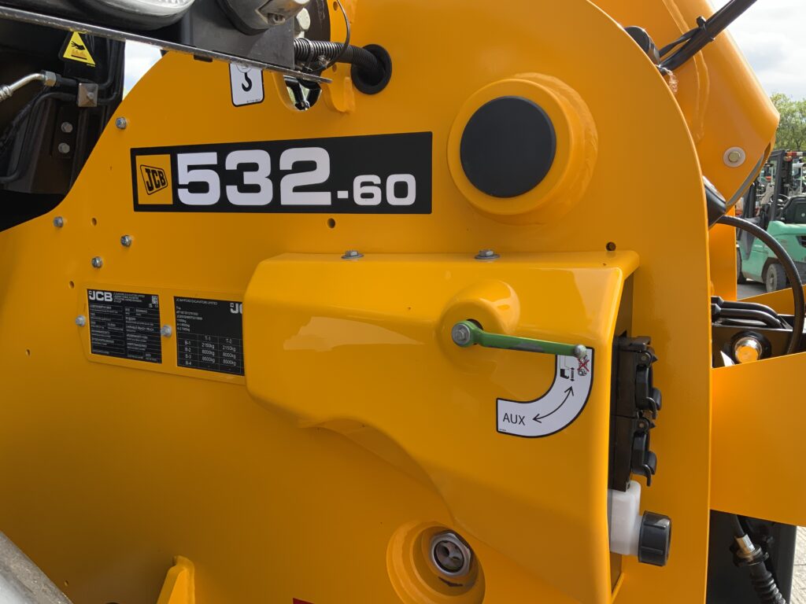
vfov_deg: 48.2
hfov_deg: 61.7
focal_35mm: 29
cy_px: 302
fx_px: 675
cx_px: 403
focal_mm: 3
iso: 16
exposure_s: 1/469
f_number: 1.8
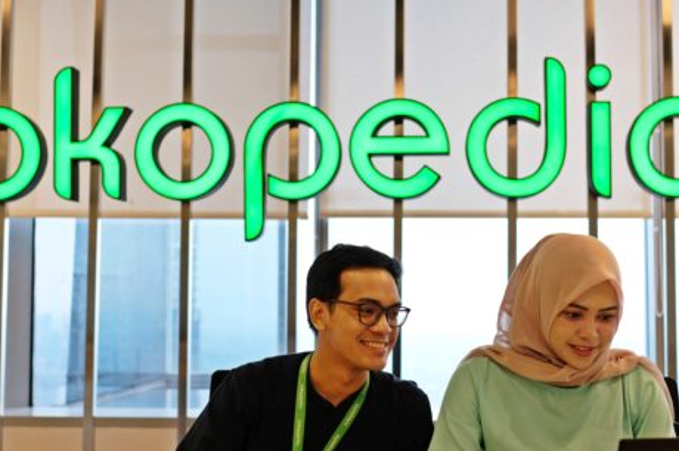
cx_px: 350
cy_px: 227
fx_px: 999
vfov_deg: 25.5
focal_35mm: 53
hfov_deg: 37.5
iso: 200
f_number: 2
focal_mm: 23
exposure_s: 1/125
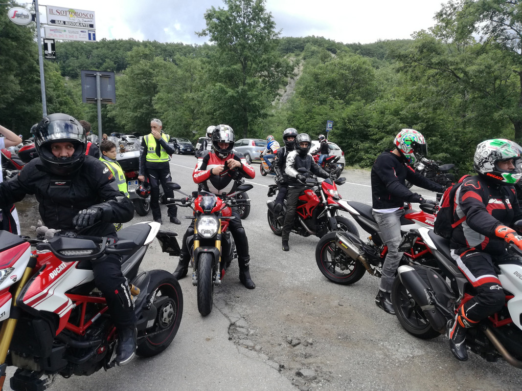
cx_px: 261
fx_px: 407
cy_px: 196
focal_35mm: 27
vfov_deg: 51.3
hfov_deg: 65.3
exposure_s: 1/460
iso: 50
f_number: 2
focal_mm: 3.79
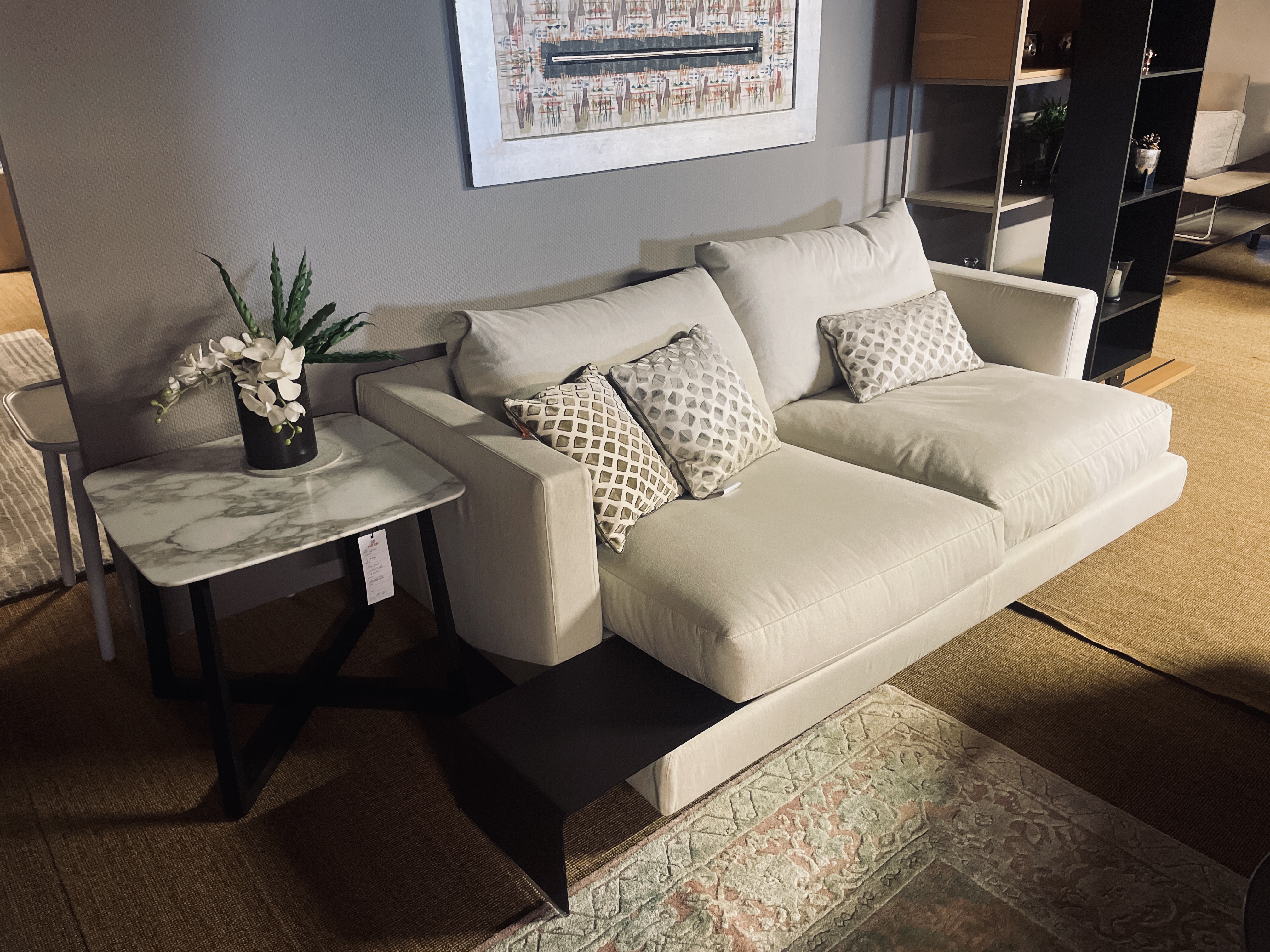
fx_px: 954
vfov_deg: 53.1
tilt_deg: -24.4
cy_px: 476
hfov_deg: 67.3
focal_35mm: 26
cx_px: 635
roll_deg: +2.2
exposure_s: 1/33
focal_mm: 4.2
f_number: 1.6
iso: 400
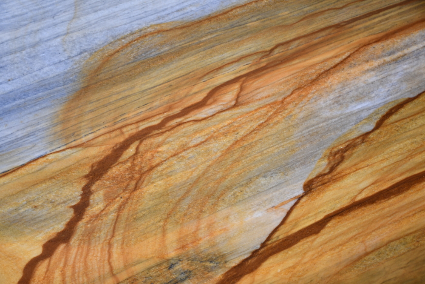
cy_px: 142
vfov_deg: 26.0
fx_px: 614
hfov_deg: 38.2
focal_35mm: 52
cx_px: 212
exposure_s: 1/60
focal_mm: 35
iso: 400
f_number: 4.2
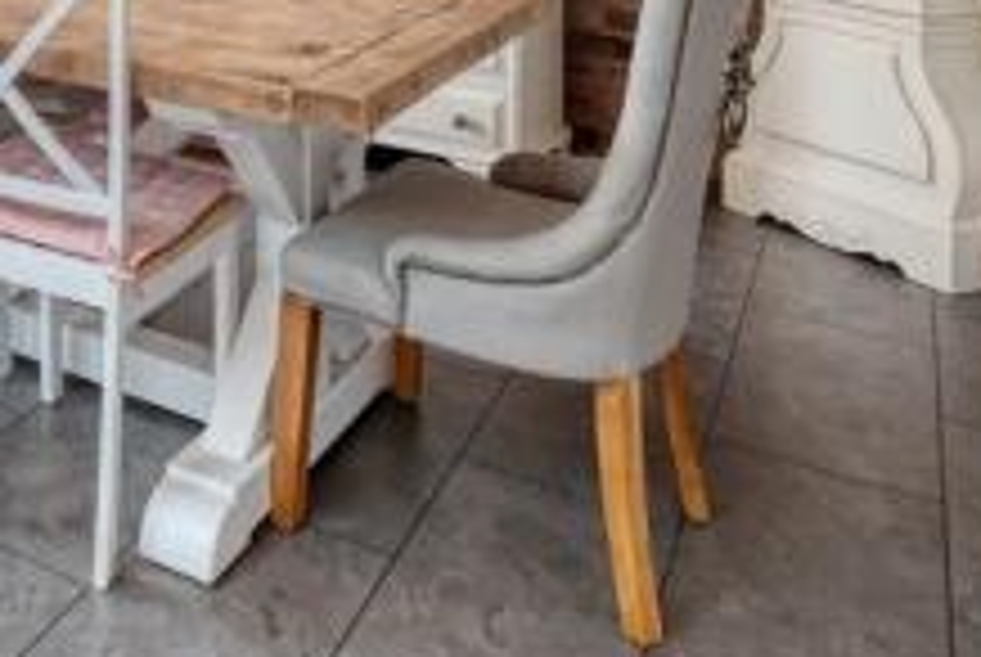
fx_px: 1228
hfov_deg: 38.6
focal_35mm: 45
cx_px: -2
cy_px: -277
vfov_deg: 24.5
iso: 250
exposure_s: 1/15
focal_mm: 10
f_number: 8
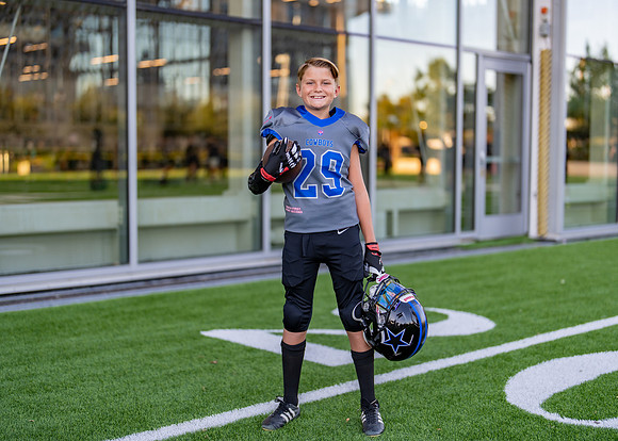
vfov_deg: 26.3
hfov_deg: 36.3
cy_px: 220
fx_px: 944
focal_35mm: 54
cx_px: 309
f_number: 1.2
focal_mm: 50
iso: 100
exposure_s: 1/640
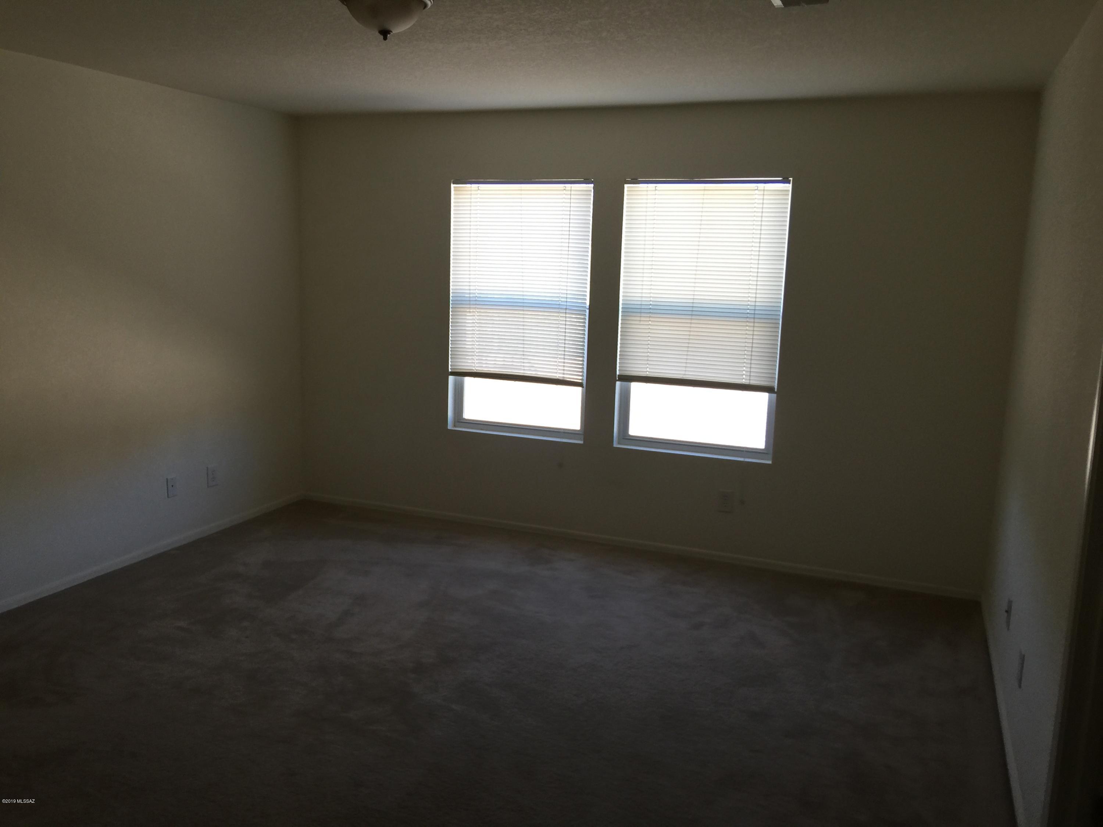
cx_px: 552
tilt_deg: -11.5
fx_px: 924
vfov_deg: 48.2
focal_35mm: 29
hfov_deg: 61.7
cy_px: 414
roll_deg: -1.0
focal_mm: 4.15
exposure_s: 1/40
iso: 32
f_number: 2.2
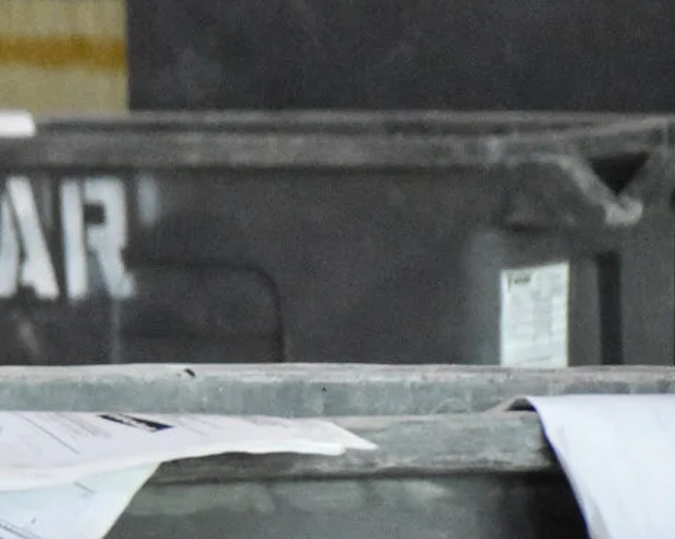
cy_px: 118
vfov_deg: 3.5
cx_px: -421
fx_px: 8746
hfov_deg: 4.4
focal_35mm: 438
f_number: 4.5
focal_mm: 90
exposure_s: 1/60
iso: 6400
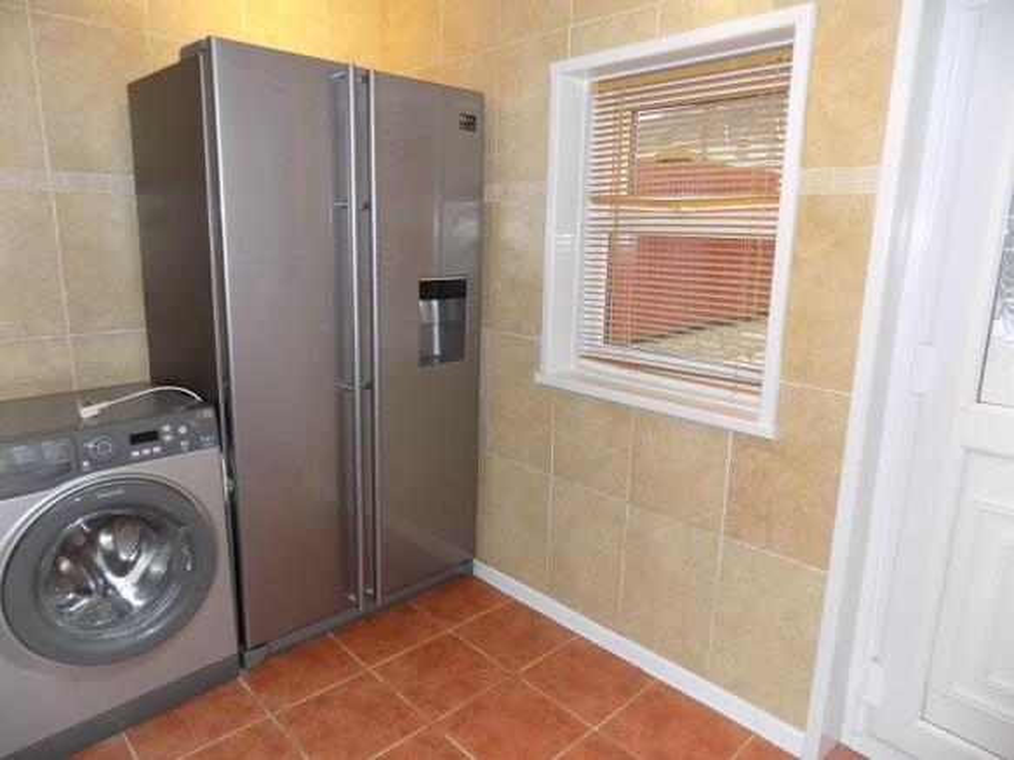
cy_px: 380
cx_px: 507
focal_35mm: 23
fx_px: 674
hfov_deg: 73.9
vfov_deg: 58.9
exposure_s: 1/30
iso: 200
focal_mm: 4
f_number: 3.1
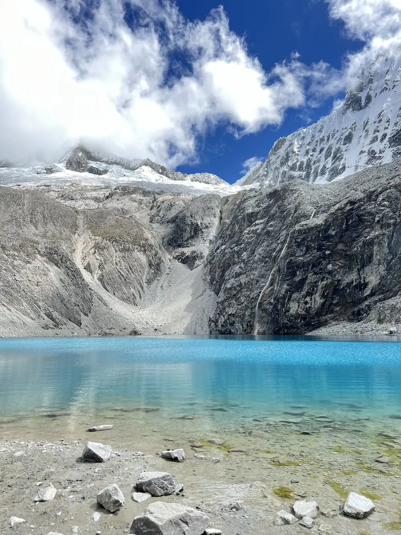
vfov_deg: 67.3
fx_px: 402
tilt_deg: +9.0
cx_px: 200
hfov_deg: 53.1
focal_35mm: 26
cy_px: 268
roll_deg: +1.4
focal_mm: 5.7
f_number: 1.5
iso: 50
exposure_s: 1/1295
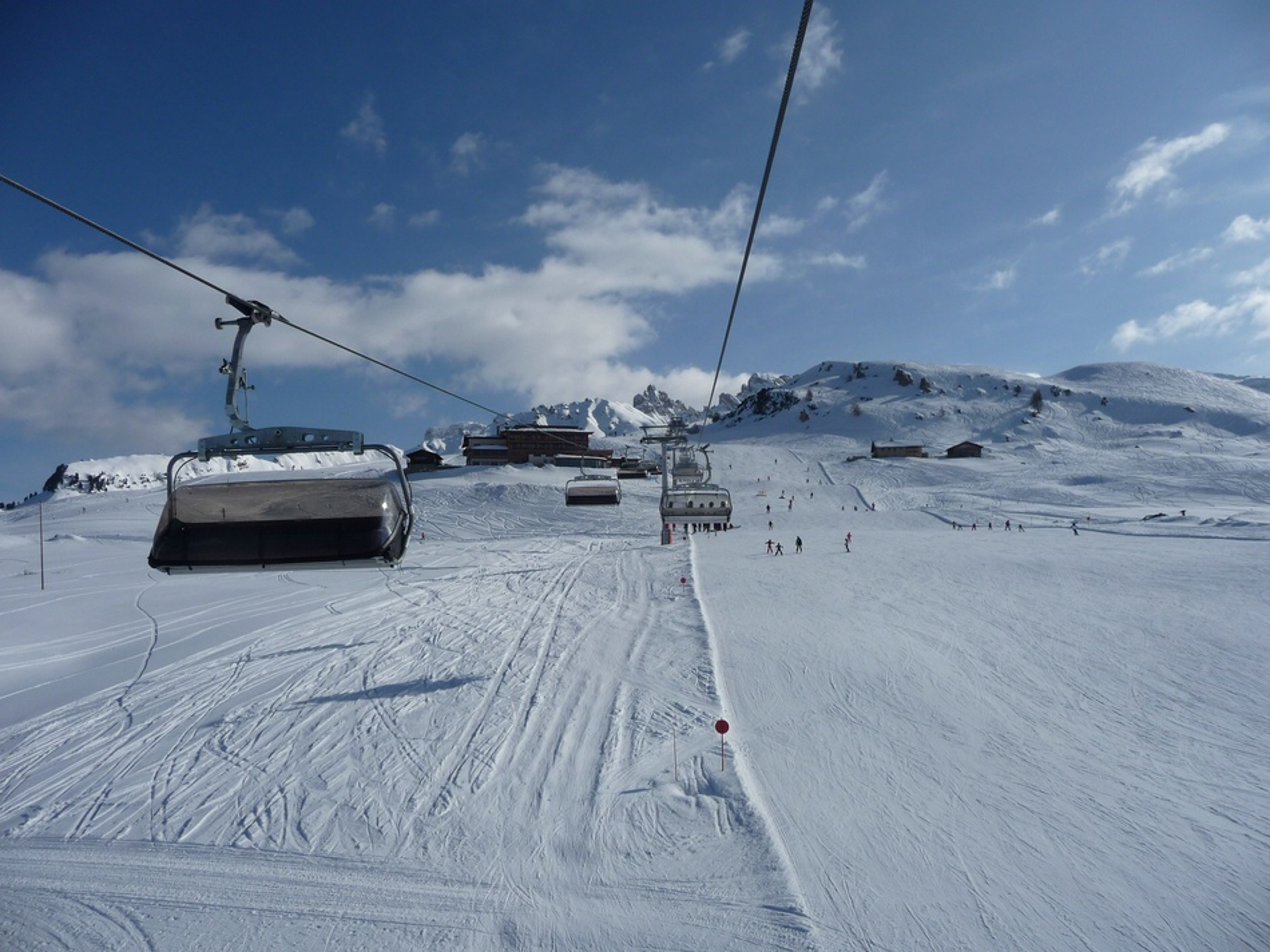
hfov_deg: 63.5
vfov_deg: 49.7
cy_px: 476
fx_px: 1027
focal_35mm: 28
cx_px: 635
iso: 100
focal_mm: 4.7
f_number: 8
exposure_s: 1/800
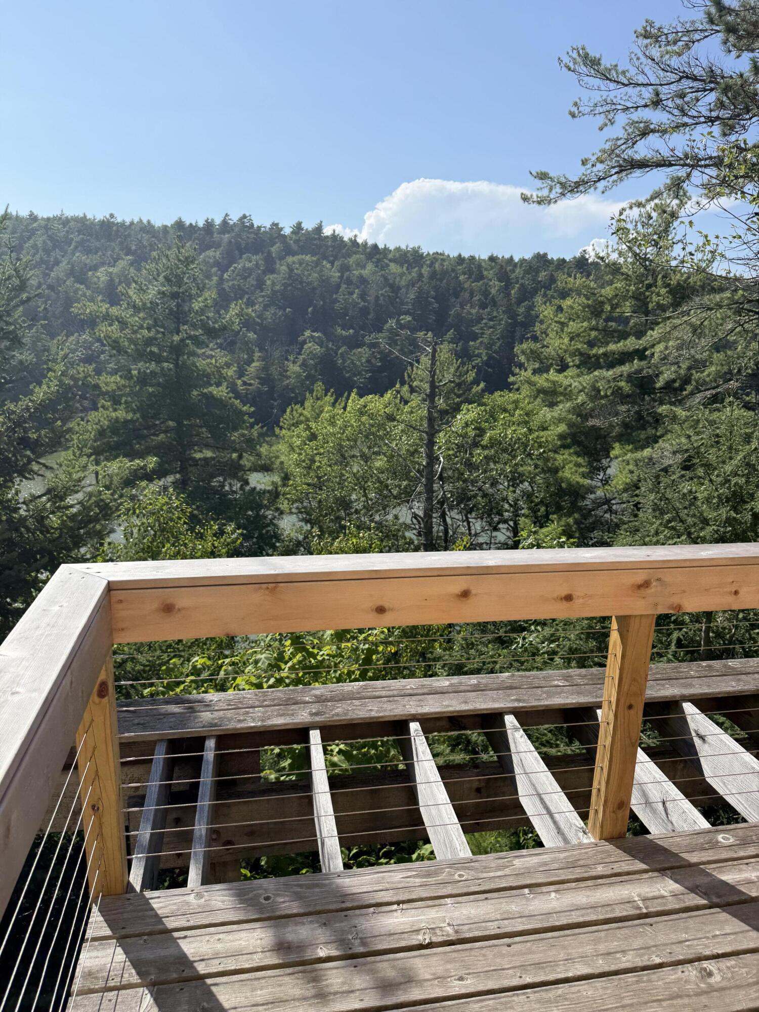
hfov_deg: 56.8
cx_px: 380
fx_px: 702
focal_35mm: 24
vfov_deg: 71.6
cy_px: 506
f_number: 1.78
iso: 80
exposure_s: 1/4673
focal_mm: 6.76
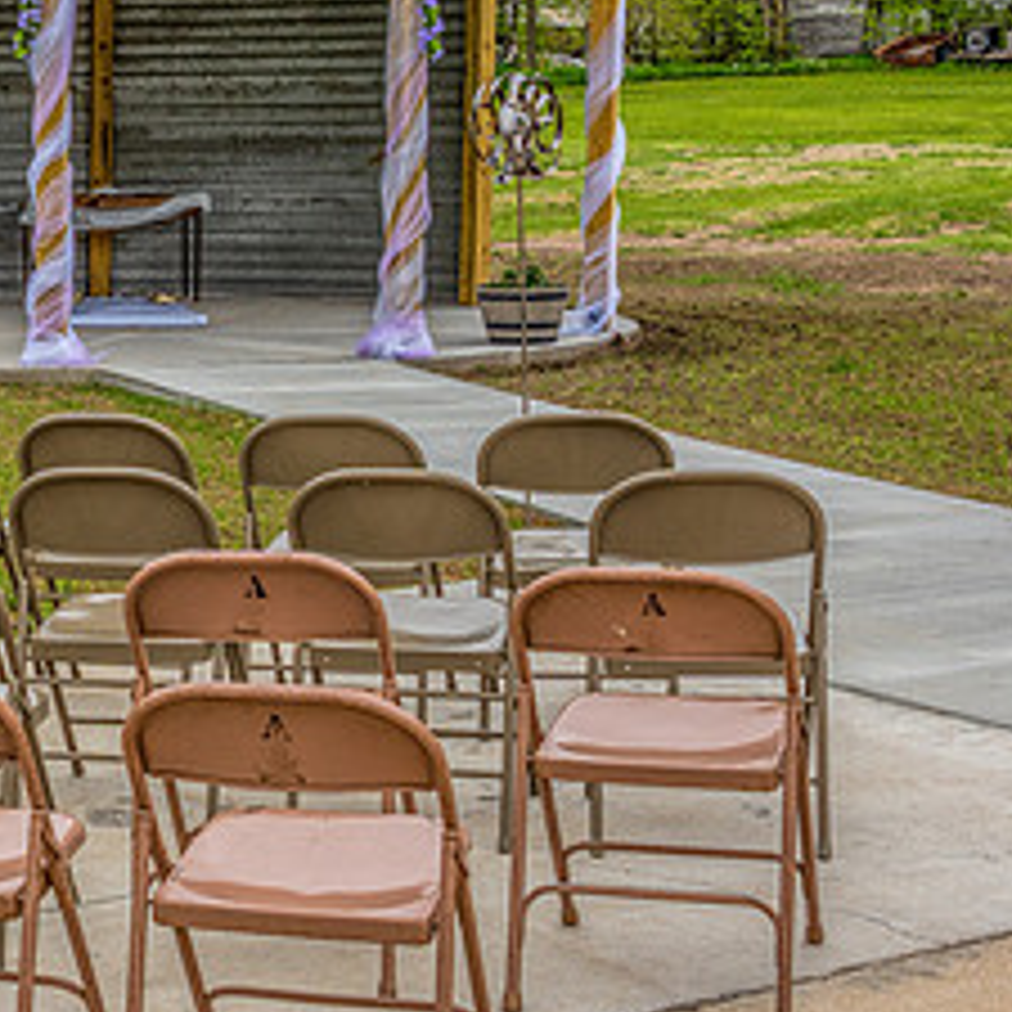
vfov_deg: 21.8
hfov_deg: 20.3
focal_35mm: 79
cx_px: -261
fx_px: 2613
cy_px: 317
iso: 100
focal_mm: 24
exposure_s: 1/250
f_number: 5
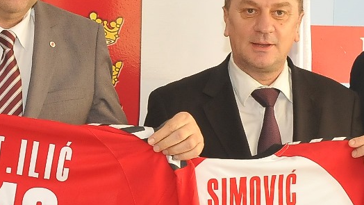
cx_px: 84
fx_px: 1628
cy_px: 179
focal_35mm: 169
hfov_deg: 12.7
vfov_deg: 7.2
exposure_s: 1/60
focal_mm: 35
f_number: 7.1
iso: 1000
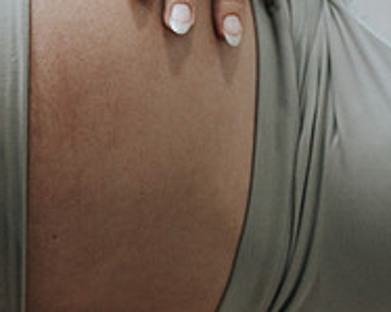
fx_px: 1179
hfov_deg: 18.6
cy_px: 83
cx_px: 59
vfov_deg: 15.0
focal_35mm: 102
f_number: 3.2
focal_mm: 35
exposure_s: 1/250
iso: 800
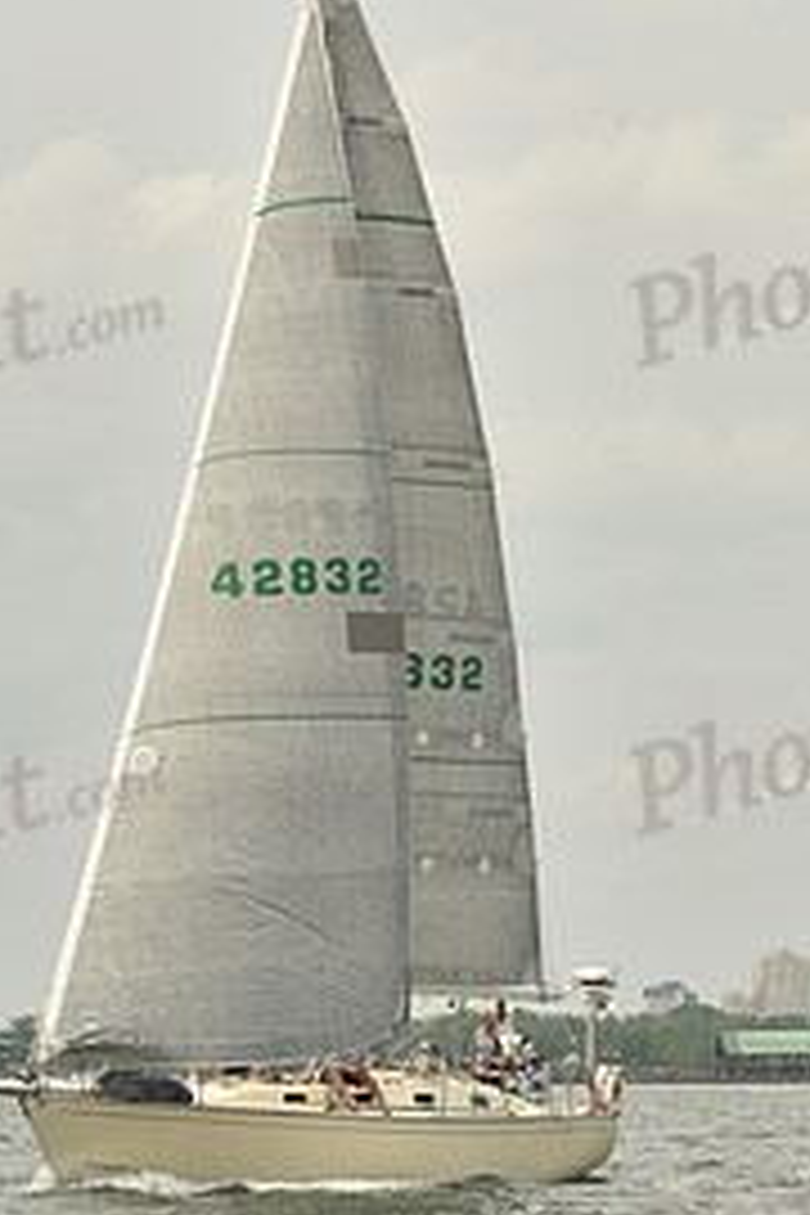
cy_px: 549
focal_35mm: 185
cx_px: 398
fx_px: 6243
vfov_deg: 11.1
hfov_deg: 7.4
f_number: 11
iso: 250
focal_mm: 86
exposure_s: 1/640
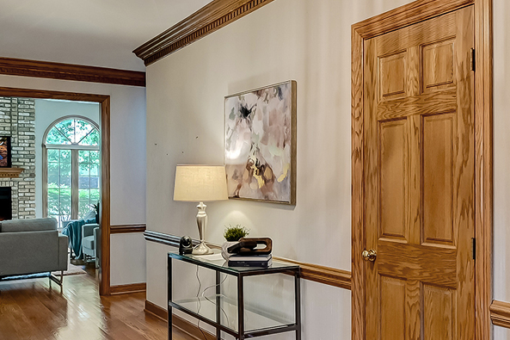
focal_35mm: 41
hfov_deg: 46.6
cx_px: 347
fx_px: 581
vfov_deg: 32.6
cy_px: 170
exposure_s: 1/3.33
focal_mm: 15
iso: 400
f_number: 8
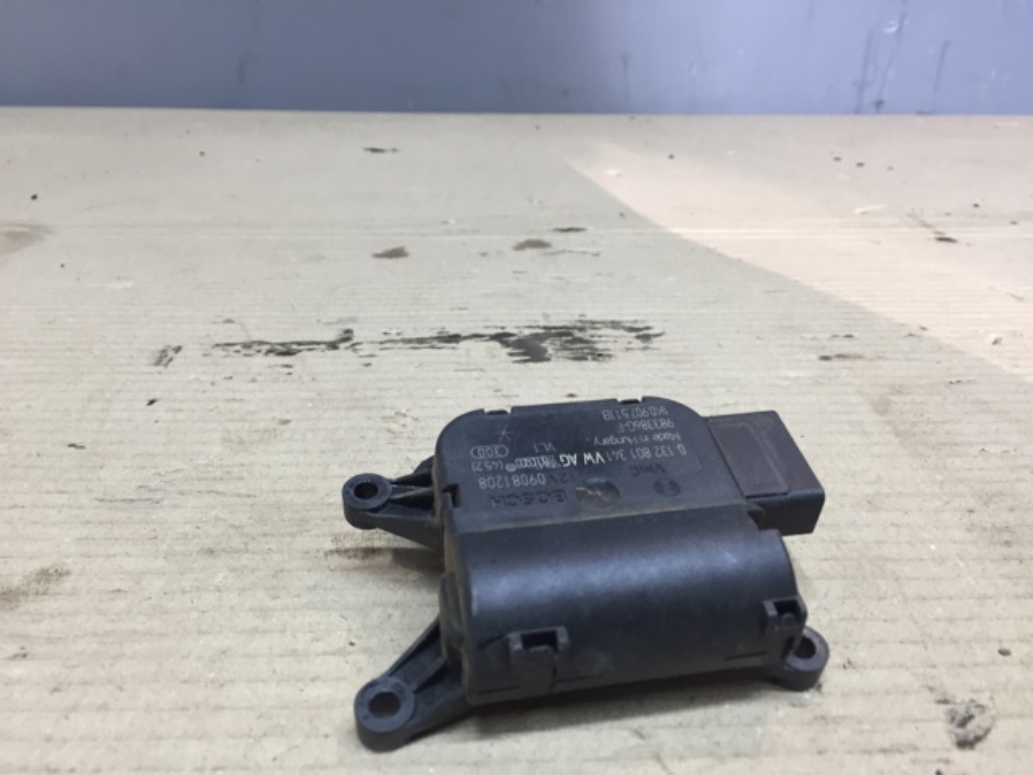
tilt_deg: -24.2
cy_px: 388
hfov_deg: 61.7
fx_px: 865
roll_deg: -1.4
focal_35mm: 29
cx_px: 516
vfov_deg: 48.2
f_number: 2.2
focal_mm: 4.15
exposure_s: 1/33
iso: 50
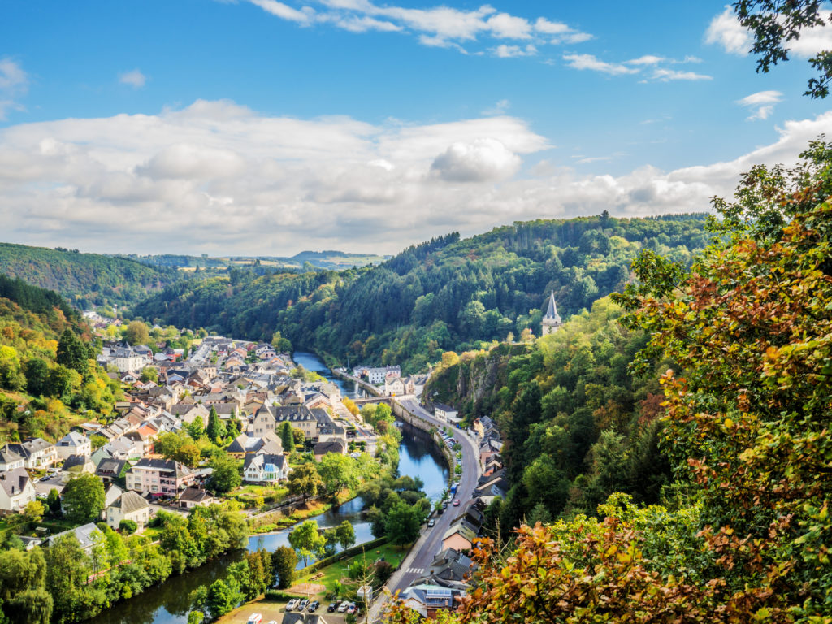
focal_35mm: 34
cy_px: 312
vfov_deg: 41.8
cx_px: 416
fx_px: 817
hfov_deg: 54.0
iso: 100
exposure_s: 1/60
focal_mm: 17
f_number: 11
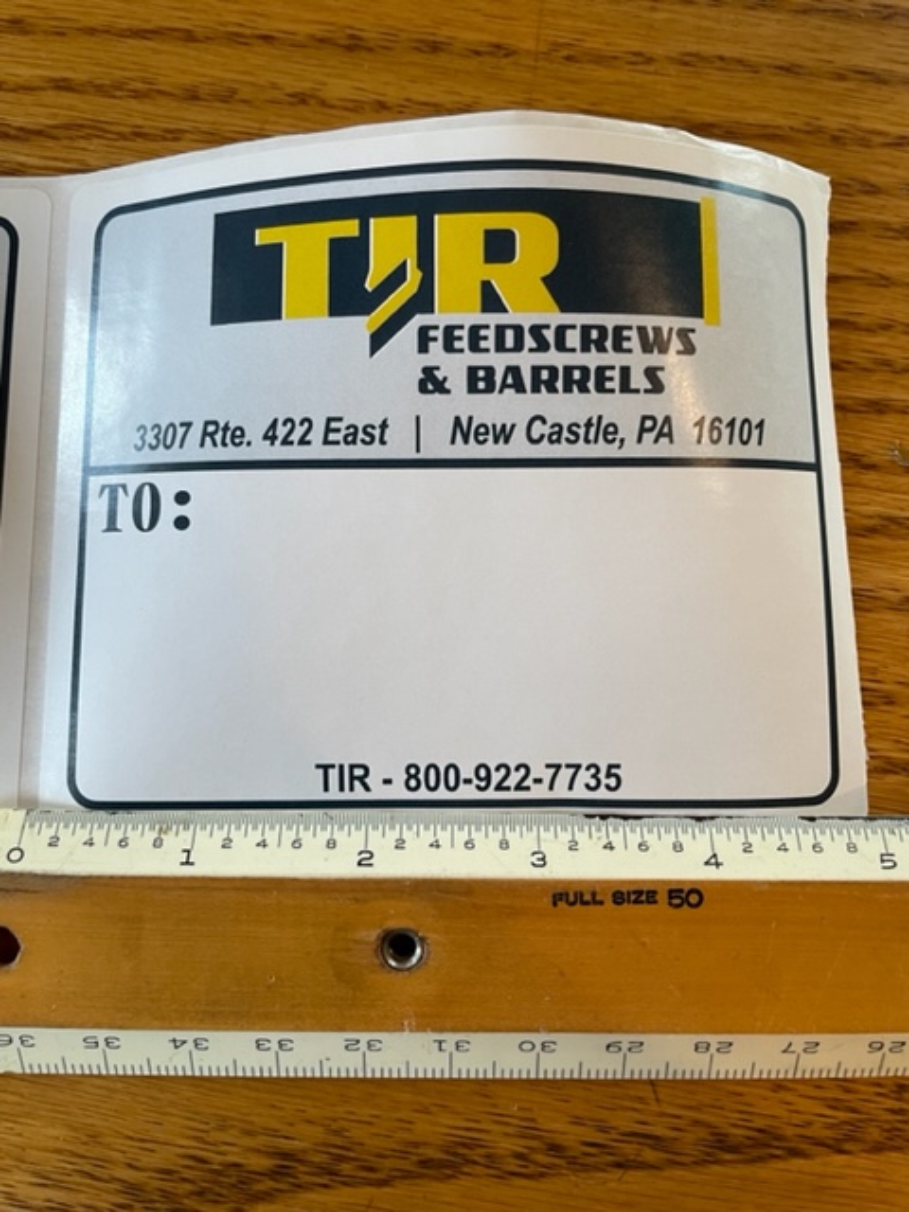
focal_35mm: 26
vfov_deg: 67.3
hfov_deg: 53.1
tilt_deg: -84.2
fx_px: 910
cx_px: 454
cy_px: 606
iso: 80
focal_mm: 4.2
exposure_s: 1/60
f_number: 1.6
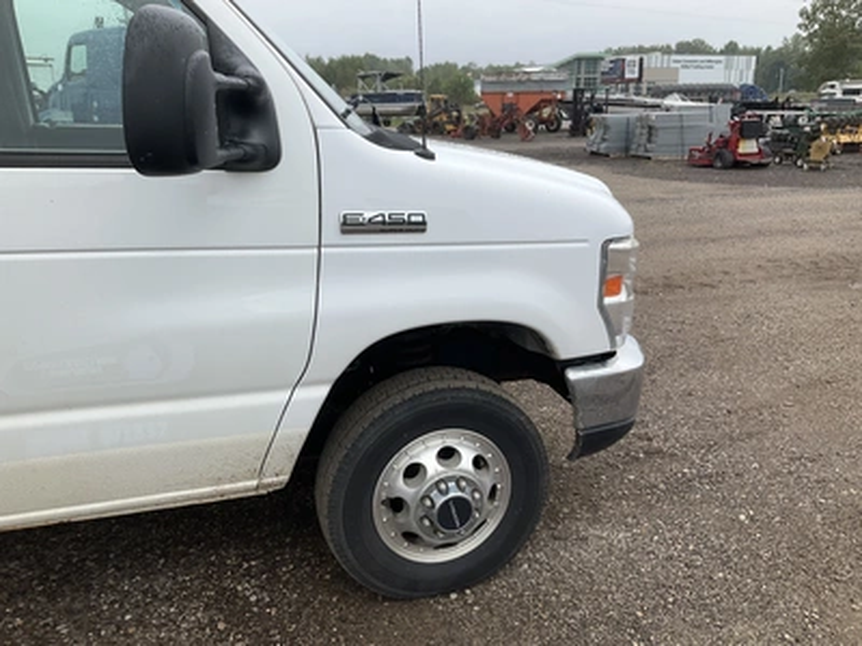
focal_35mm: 29
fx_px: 722
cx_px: 431
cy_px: 323
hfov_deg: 61.7
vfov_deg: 48.2
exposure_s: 1/962
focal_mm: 3
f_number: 1.8
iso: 25
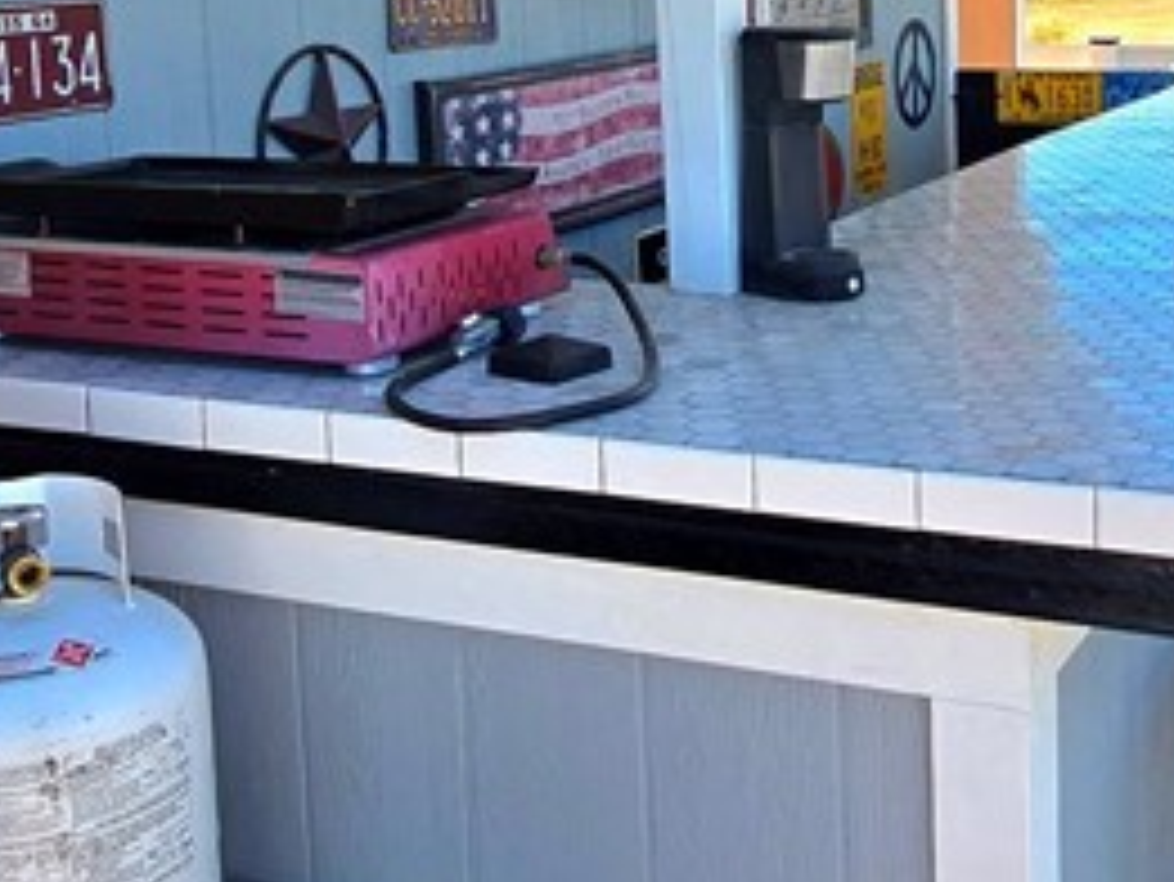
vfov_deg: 27.8
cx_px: 814
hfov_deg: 36.9
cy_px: 135
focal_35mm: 51
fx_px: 1730
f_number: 2.2
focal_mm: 2.2
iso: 50
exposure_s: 1/1667
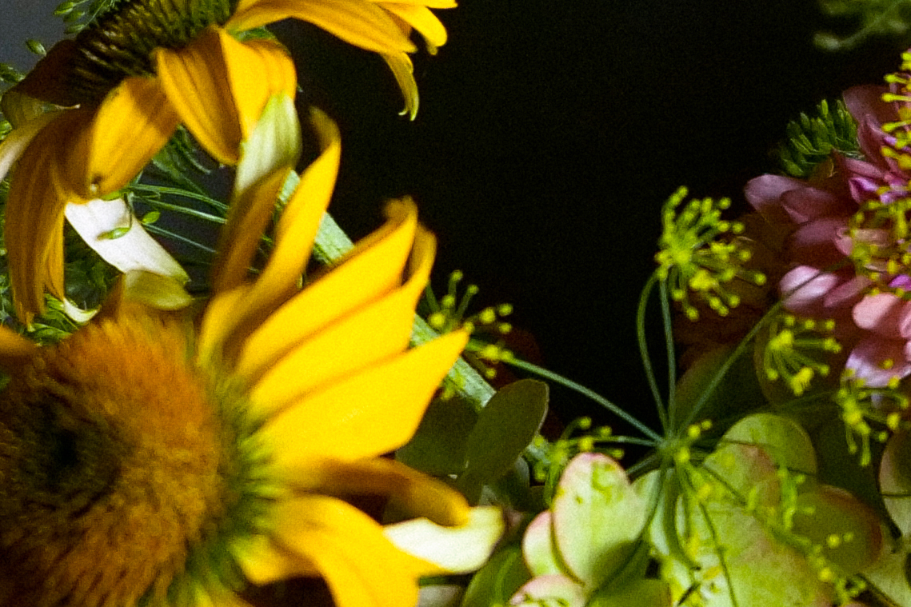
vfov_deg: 5.8
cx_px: 1631
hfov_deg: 8.4
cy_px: -26
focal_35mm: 237
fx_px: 5996
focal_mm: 45
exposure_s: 1/100
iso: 640
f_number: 2.8
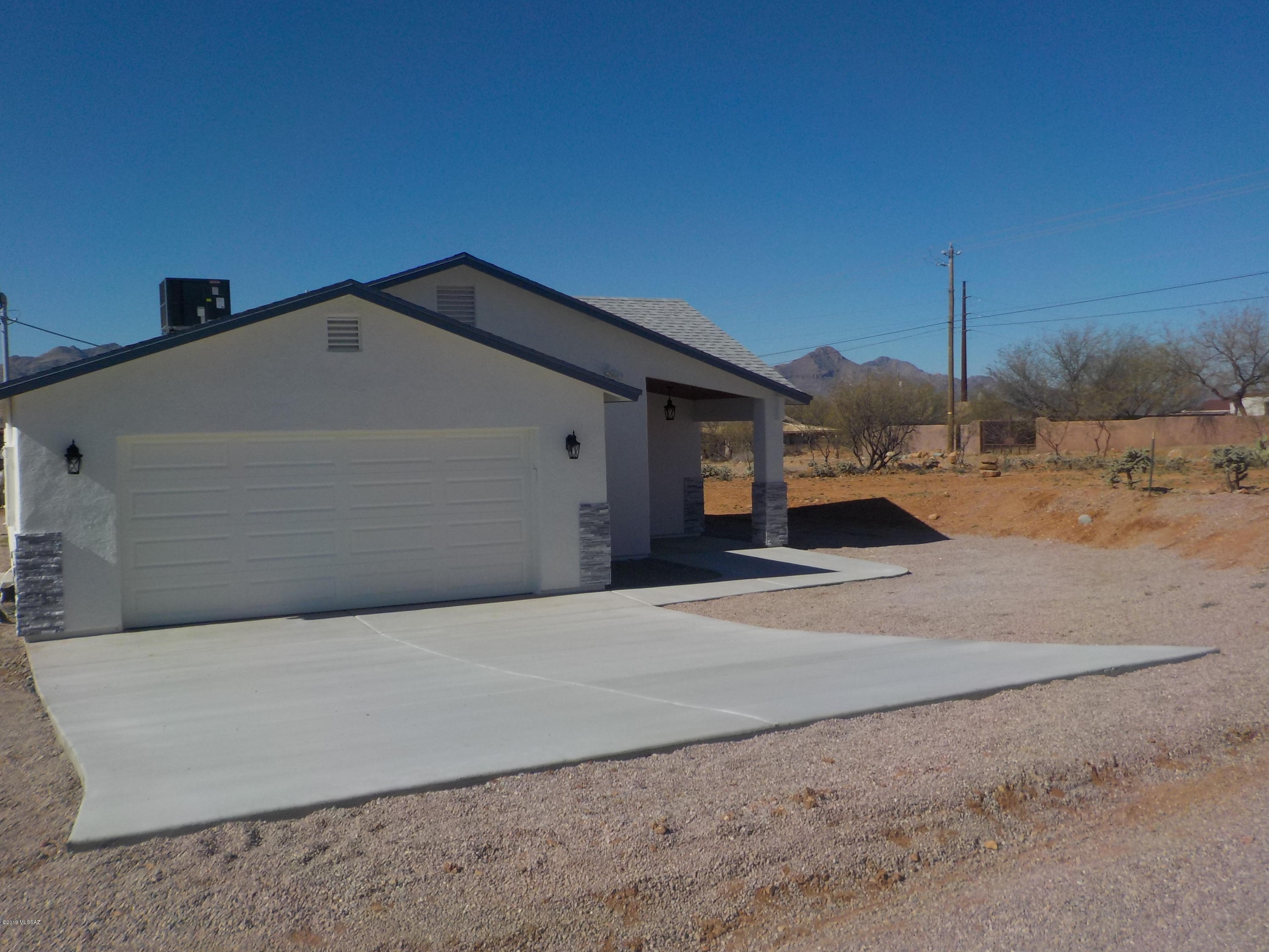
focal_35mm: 30
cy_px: 476
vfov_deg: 46.8
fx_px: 1100
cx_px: 634
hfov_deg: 60.0
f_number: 6.6
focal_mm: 4.1
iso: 125
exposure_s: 1/800
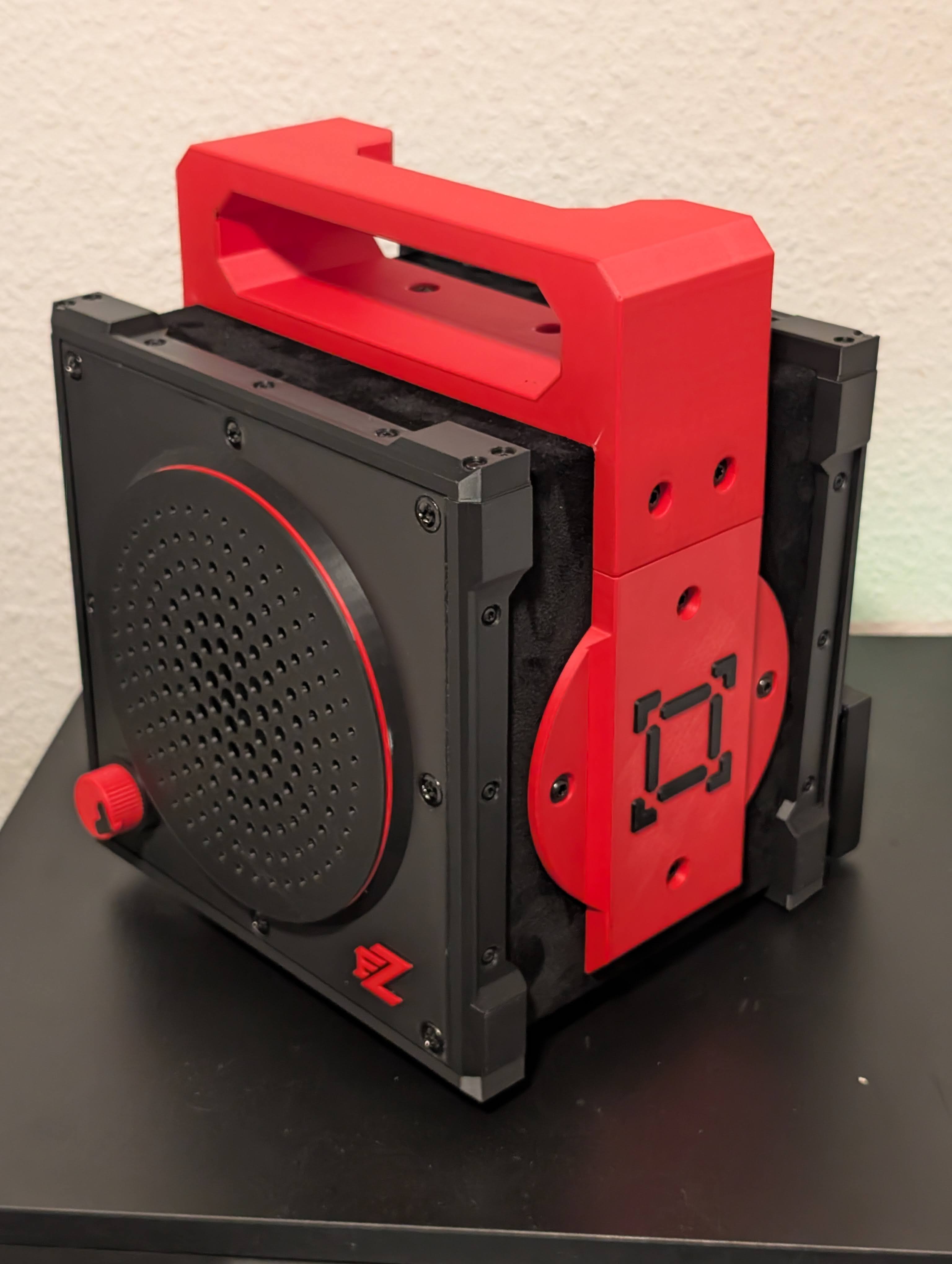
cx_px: 476
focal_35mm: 49
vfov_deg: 38.9
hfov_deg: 29.7
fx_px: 1792
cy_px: 632
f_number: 1.68
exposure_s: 1/54.2
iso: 580
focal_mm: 6.9
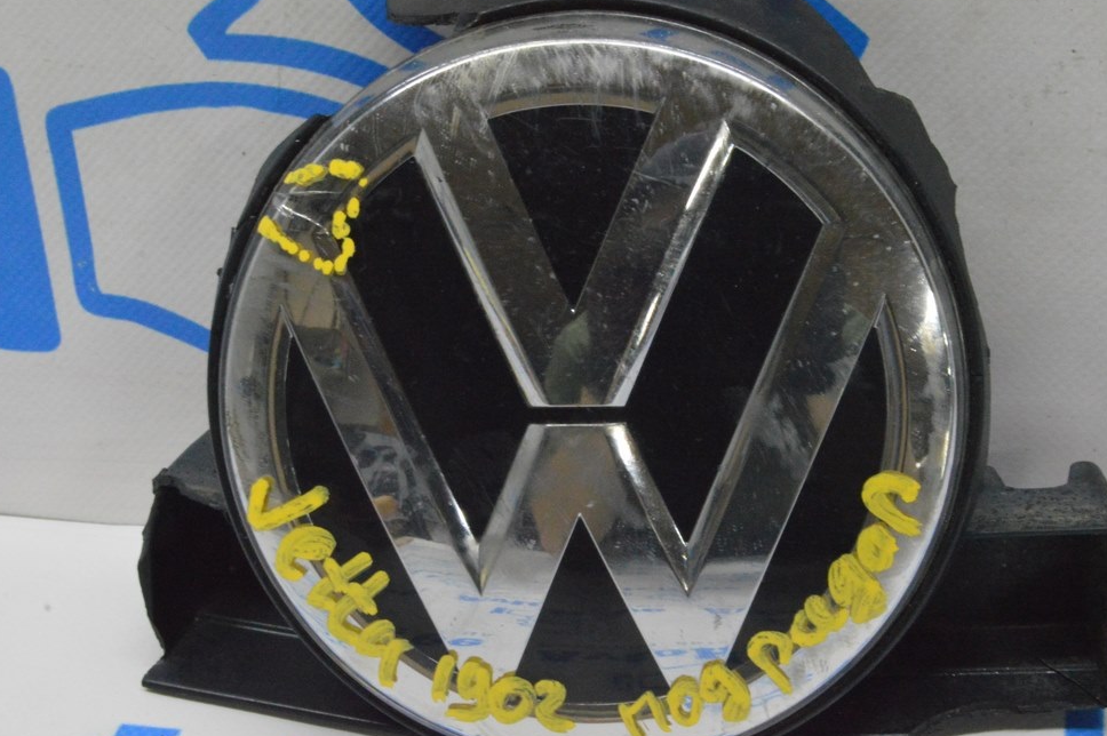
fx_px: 2243
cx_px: 570
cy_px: 372
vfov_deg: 18.6
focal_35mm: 73
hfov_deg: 27.7
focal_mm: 46
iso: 6400
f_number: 20
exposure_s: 1/20
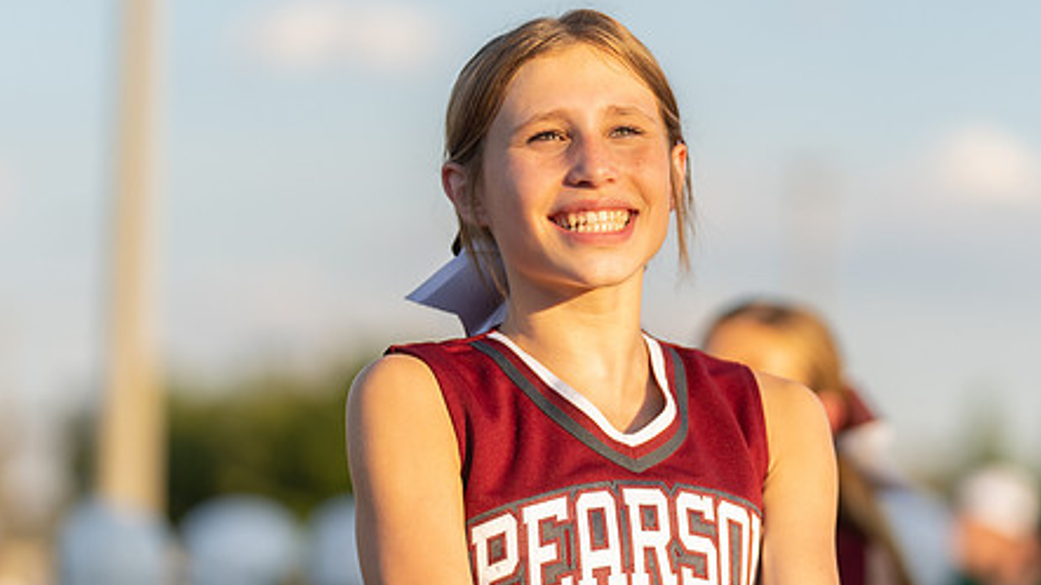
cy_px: 421
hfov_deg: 9.8
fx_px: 6044
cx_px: 560
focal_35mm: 219
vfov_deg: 5.5
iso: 100
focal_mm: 143
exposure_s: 1/640
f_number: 2.8
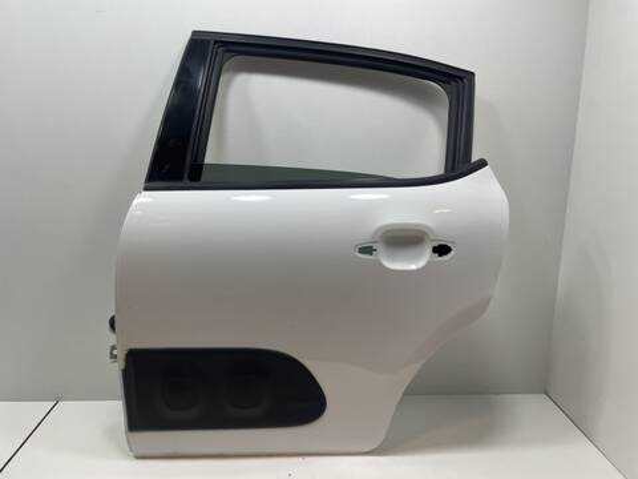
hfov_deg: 67.3
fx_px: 479
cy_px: 240
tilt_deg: -12.2
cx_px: 319
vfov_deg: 53.1
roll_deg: -0.9
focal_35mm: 26
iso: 64
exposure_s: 1/100
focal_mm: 4.2
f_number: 1.6
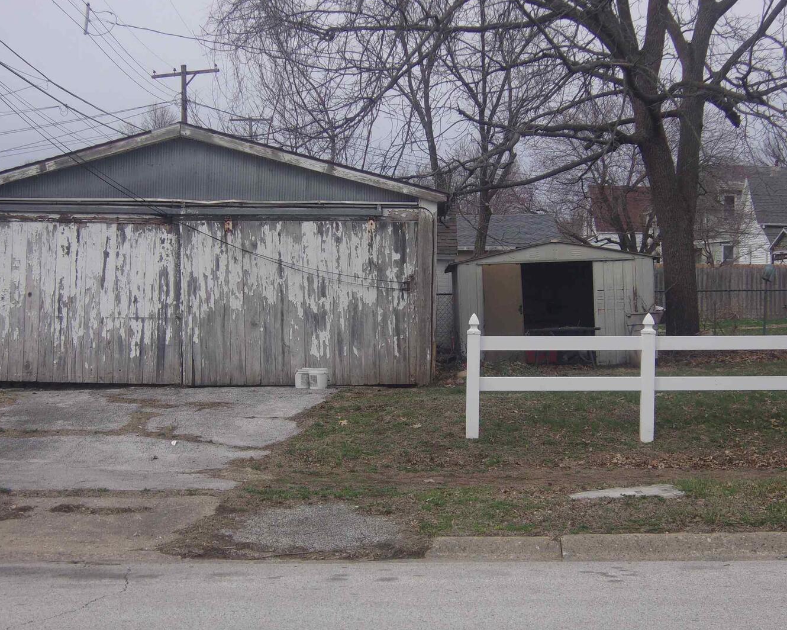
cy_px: 316
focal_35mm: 74
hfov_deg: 25.7
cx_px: 412
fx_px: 1724
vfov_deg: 20.7
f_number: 4.9
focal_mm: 12.5
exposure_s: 1/340
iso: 80
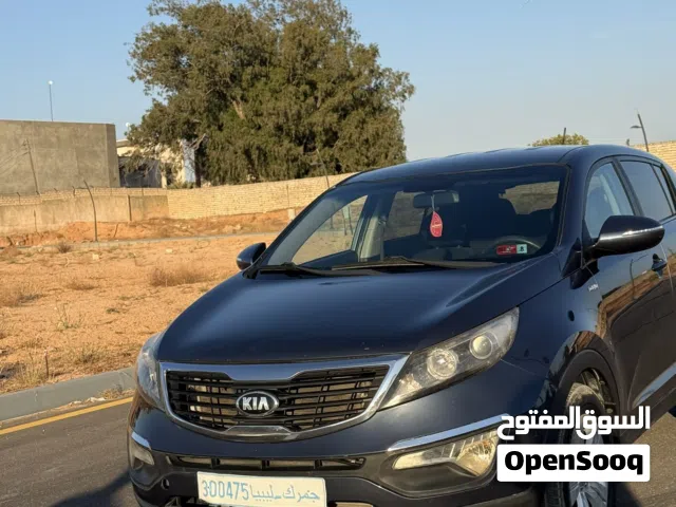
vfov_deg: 30.3
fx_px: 937
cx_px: 338
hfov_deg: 39.7
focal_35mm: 48
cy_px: 254
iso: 64
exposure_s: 1/3096
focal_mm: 6.76
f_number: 1.78
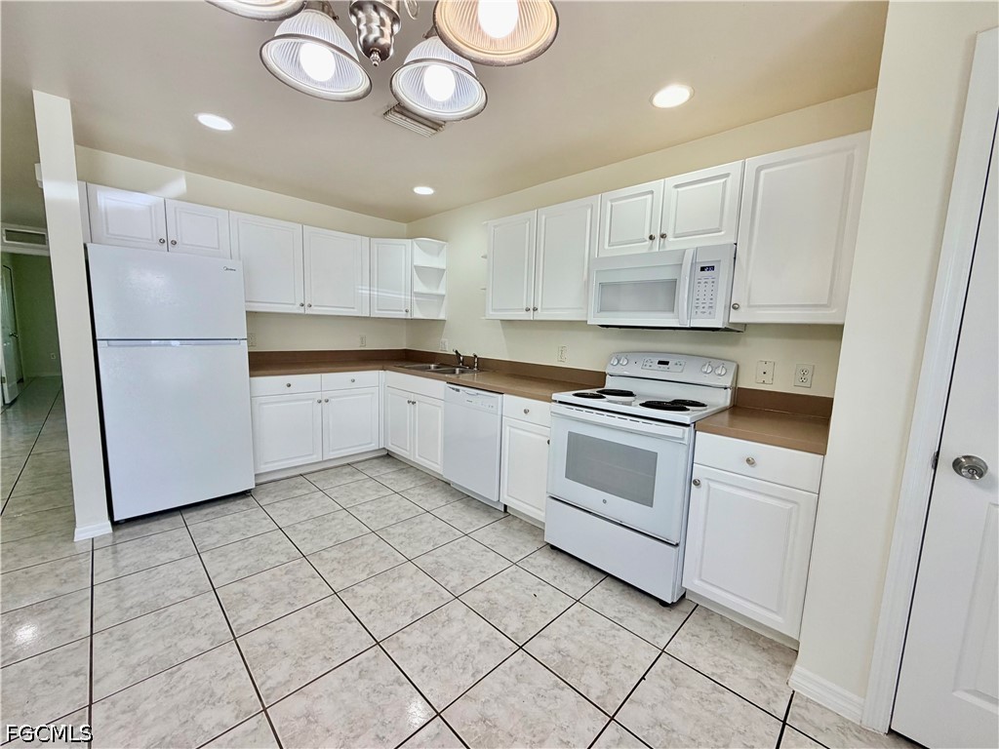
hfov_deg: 102.1
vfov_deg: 85.7
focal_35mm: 14
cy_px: 374
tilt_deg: -7.4
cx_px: 500
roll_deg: -1.0
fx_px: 404
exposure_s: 1/120
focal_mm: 2.22
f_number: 2.2
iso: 100
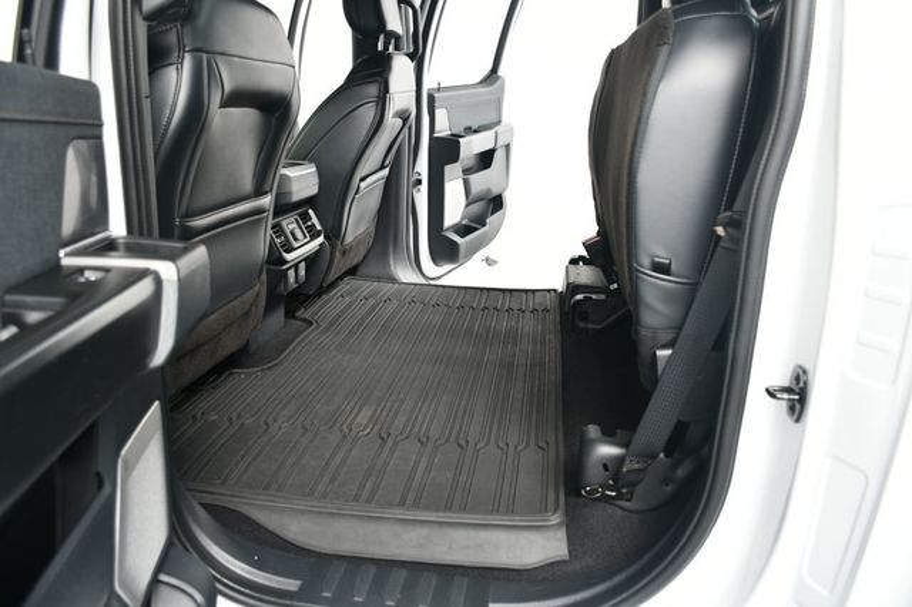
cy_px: 304
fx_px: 684
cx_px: 456
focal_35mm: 27
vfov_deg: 47.9
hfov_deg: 67.4
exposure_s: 1/160
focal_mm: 18
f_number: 4.5
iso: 100
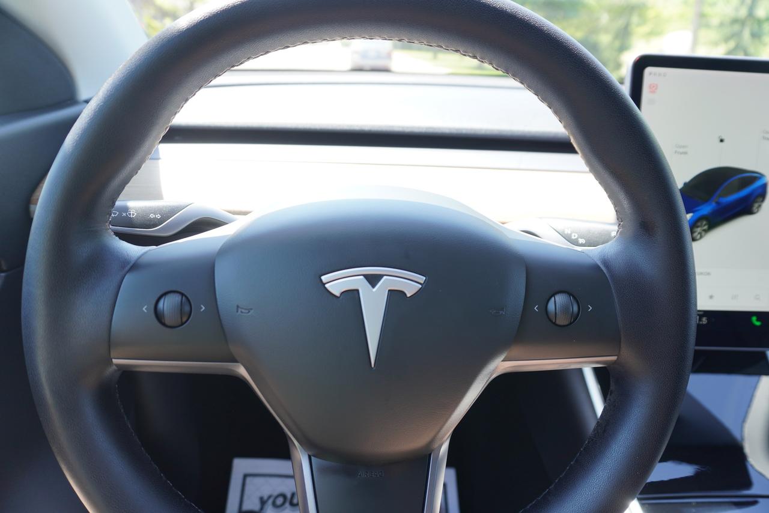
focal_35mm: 24
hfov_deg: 73.7
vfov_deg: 53.2
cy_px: 256
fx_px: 513
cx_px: 384
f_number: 4
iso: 125
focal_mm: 16
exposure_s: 1/60
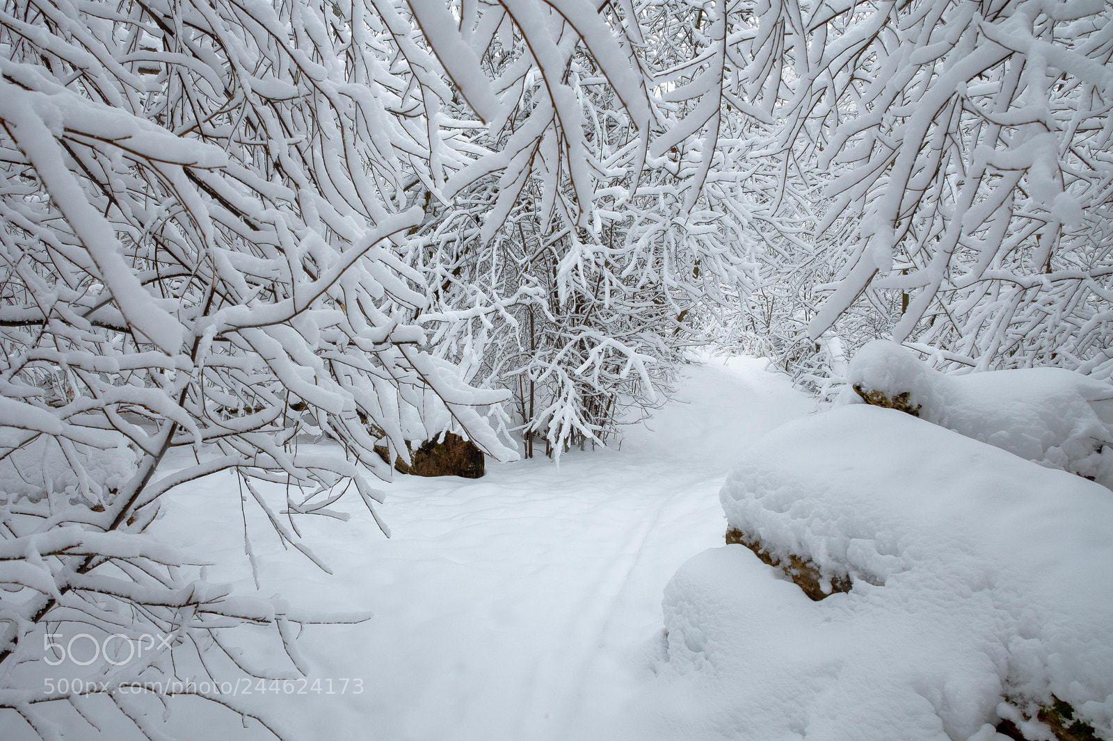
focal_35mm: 27
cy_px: 370
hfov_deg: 67.4
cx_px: 556
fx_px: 835
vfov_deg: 47.9
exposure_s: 1/50
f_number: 10
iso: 100
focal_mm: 18
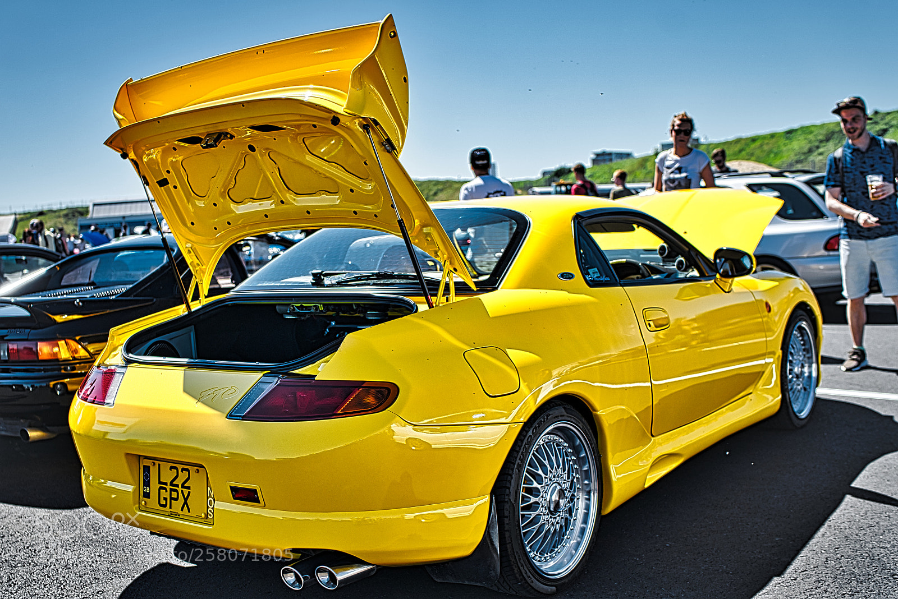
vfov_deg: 37.9
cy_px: 300
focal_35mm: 35
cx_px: 449
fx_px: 873
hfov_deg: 54.4
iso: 100
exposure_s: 1/640
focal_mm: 35
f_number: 2.8
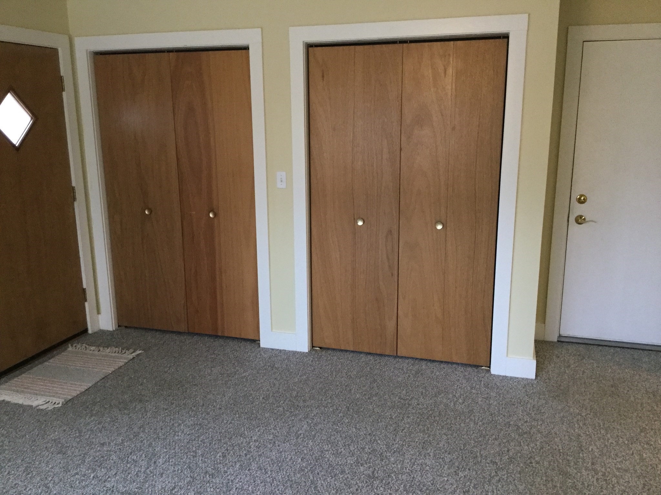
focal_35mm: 31
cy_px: 248
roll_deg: +1.3
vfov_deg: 45.4
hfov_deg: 58.4
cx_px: 330
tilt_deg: -11.0
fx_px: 592
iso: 200
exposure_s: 1/30
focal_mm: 3.3
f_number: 2.4
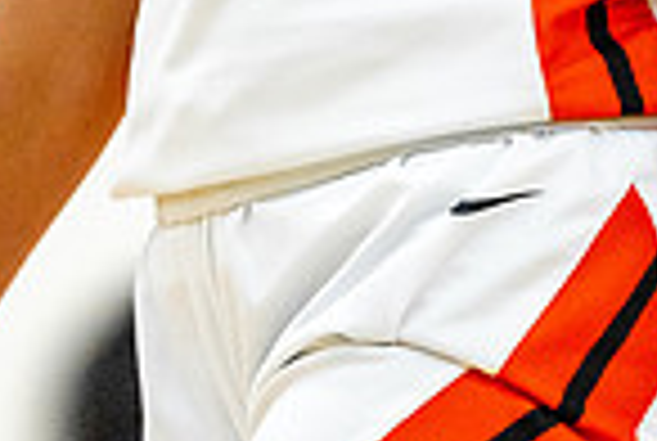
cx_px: 370
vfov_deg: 1.5
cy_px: -526
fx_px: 16879
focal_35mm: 923
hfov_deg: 2.2
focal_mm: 200
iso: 2000
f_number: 2.8
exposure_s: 1/1250
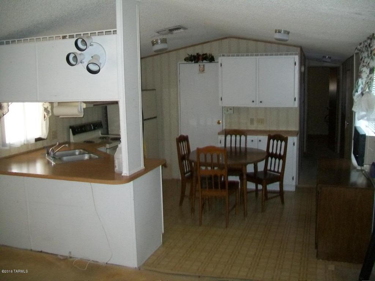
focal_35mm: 34
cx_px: 188
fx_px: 368
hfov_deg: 54.0
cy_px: 140
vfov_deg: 41.8
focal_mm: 6.1
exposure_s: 1/60
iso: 160
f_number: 2.7
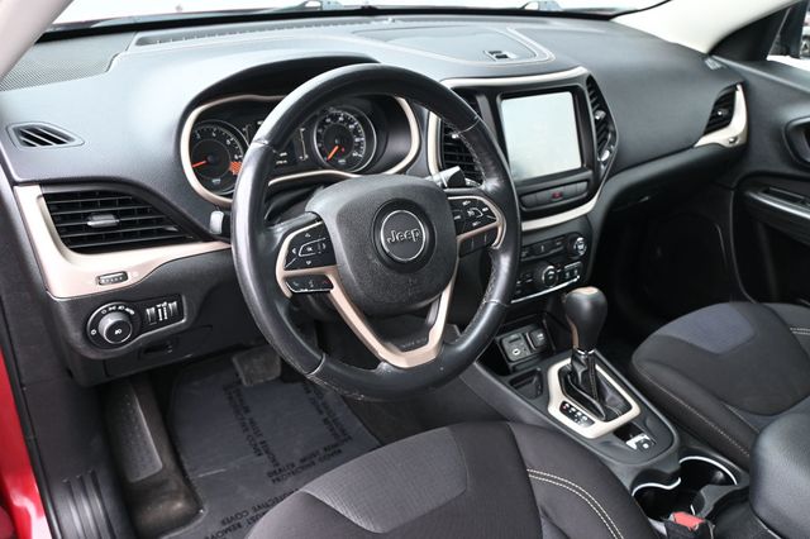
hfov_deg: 62.0
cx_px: 405
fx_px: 675
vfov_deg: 43.6
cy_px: 270
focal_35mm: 30
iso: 640
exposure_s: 1/125
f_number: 3.8
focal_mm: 20
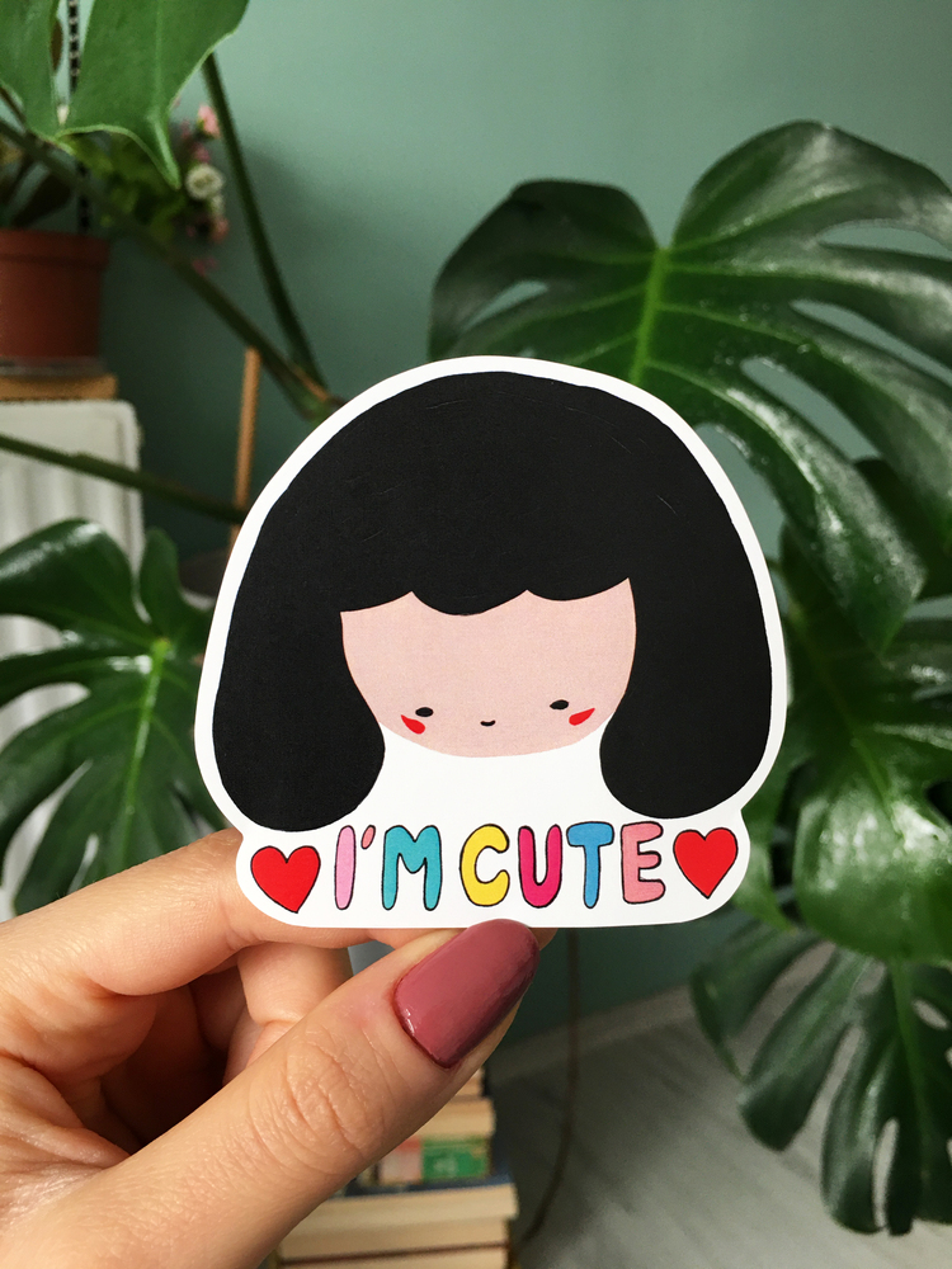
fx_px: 1063
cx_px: 476
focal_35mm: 29
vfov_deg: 61.7
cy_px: 634
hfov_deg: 48.2
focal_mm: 4.15
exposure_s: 1/33
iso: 50
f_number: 2.2
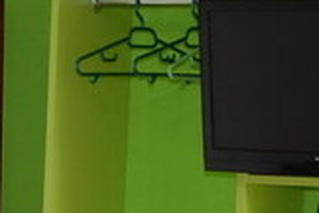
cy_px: 385
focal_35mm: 170
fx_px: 1506
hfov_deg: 11.8
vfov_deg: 7.8
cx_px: -71
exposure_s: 1/80
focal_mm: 18
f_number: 3.5
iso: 400
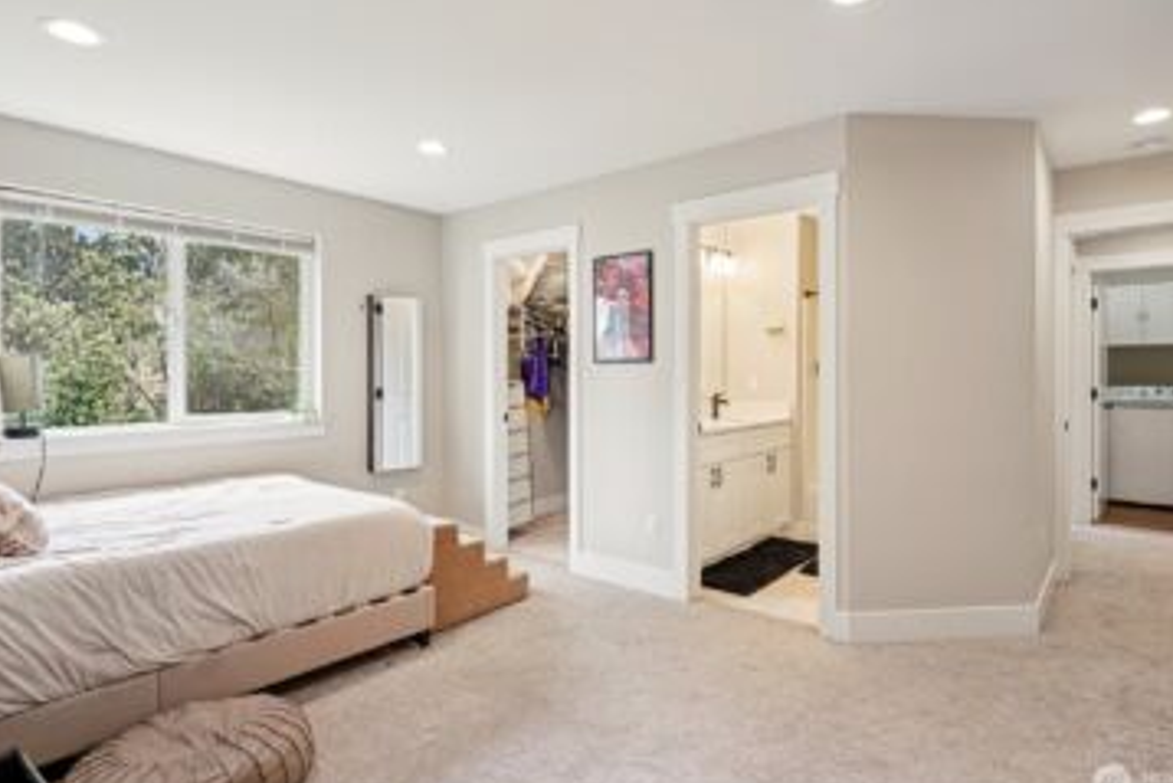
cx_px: 626
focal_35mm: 19
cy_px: 375
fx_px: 619
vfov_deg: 64.6
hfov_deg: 86.8
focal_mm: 17
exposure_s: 1/30
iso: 400
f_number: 8
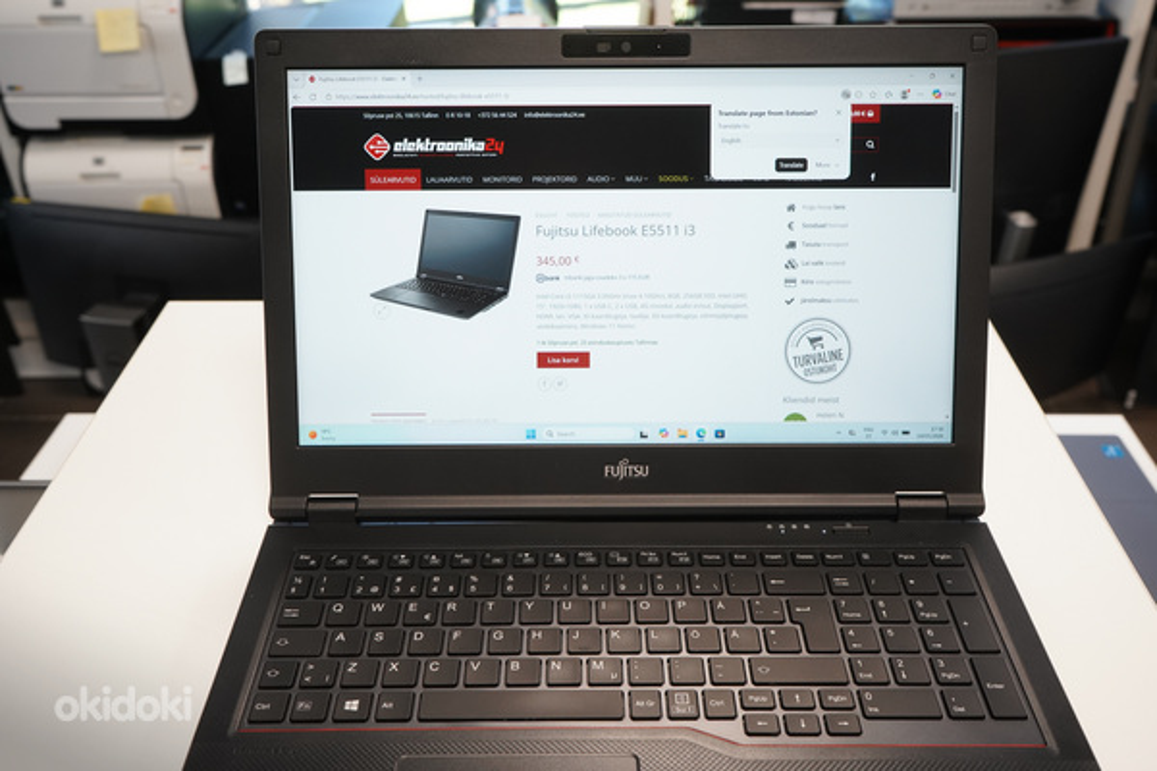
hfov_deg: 58.7
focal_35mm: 32
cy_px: 386
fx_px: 1028
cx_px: 578
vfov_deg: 41.1
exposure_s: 1/80
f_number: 7.1
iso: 2000
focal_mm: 32
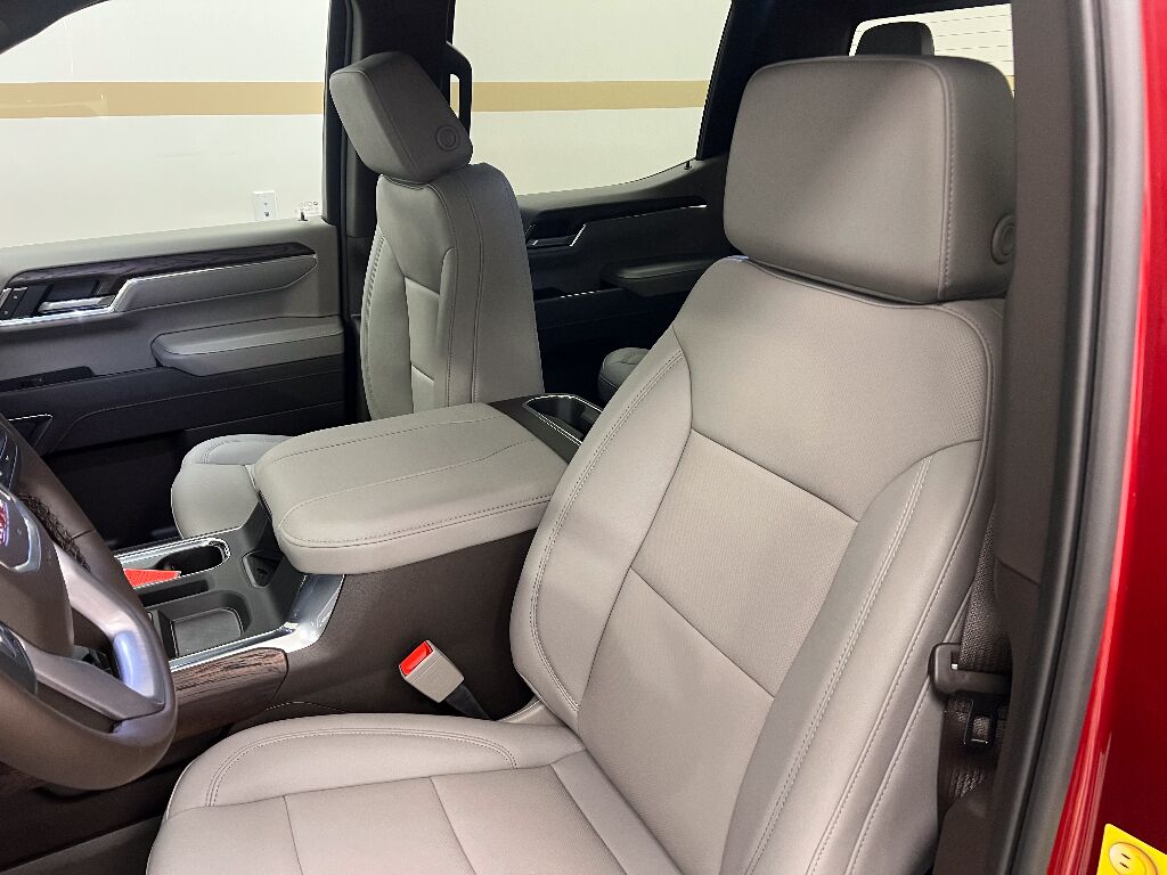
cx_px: 584
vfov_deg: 53.1
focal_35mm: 26
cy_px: 438
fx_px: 877
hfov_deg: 67.3
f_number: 1.5
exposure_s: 1/60
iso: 400
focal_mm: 5.7
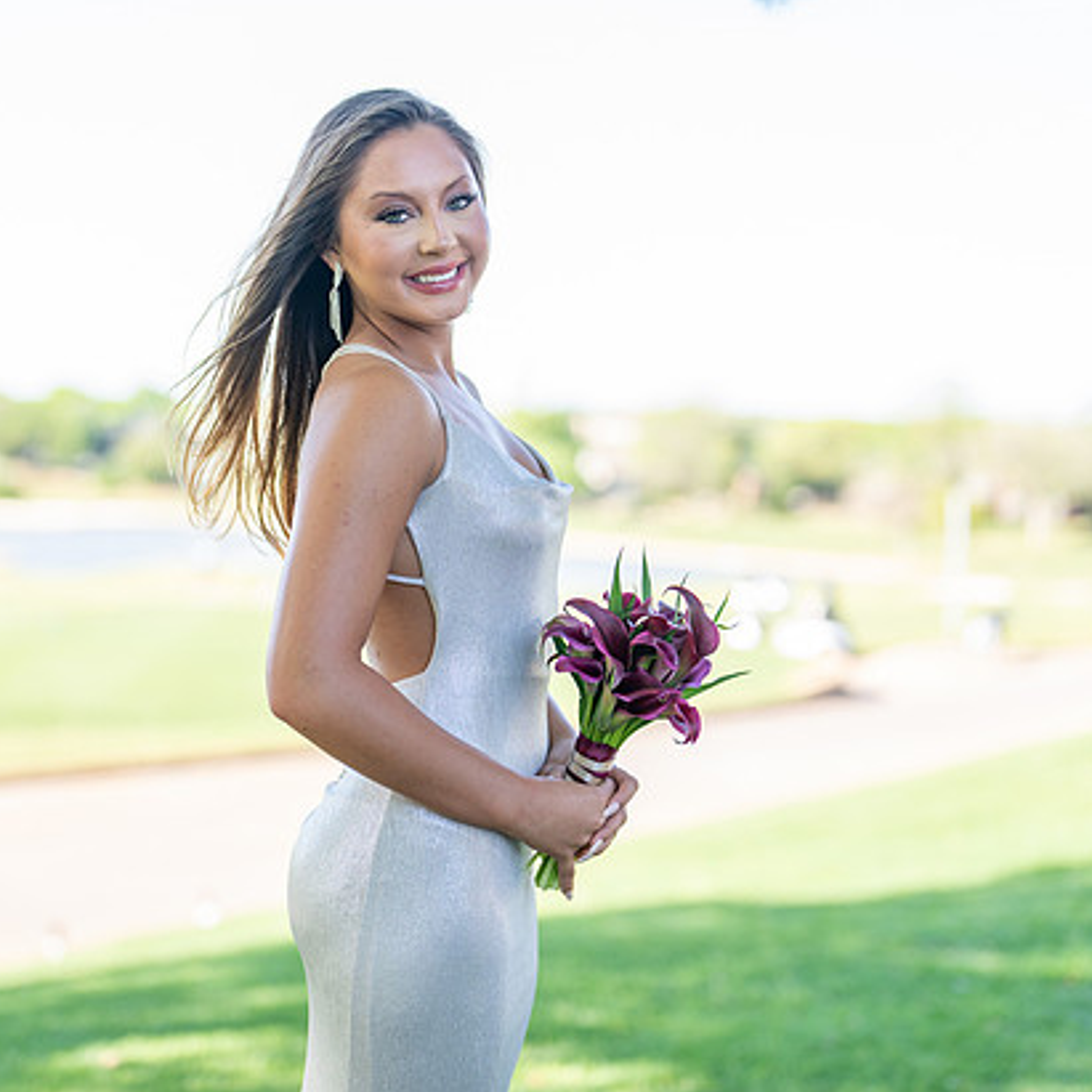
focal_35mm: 65
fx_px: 2320
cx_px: 410
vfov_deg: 26.5
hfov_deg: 26.4
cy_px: 545
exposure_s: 1/1000
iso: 160
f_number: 1.6
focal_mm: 50
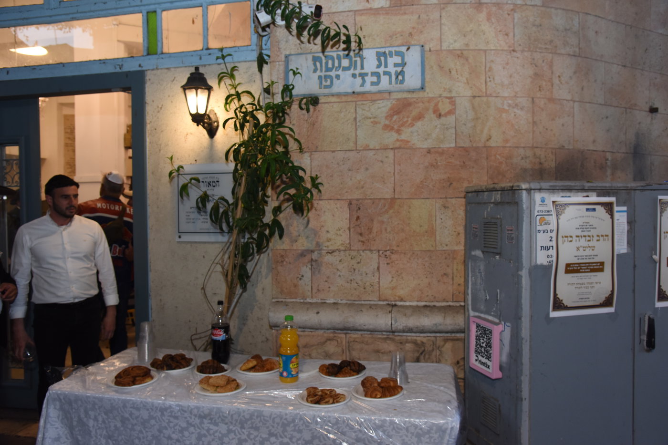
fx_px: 519
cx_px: 334
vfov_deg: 46.4
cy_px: 222
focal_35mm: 28
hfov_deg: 65.5
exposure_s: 1/125
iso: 1250
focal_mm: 28
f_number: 6.3
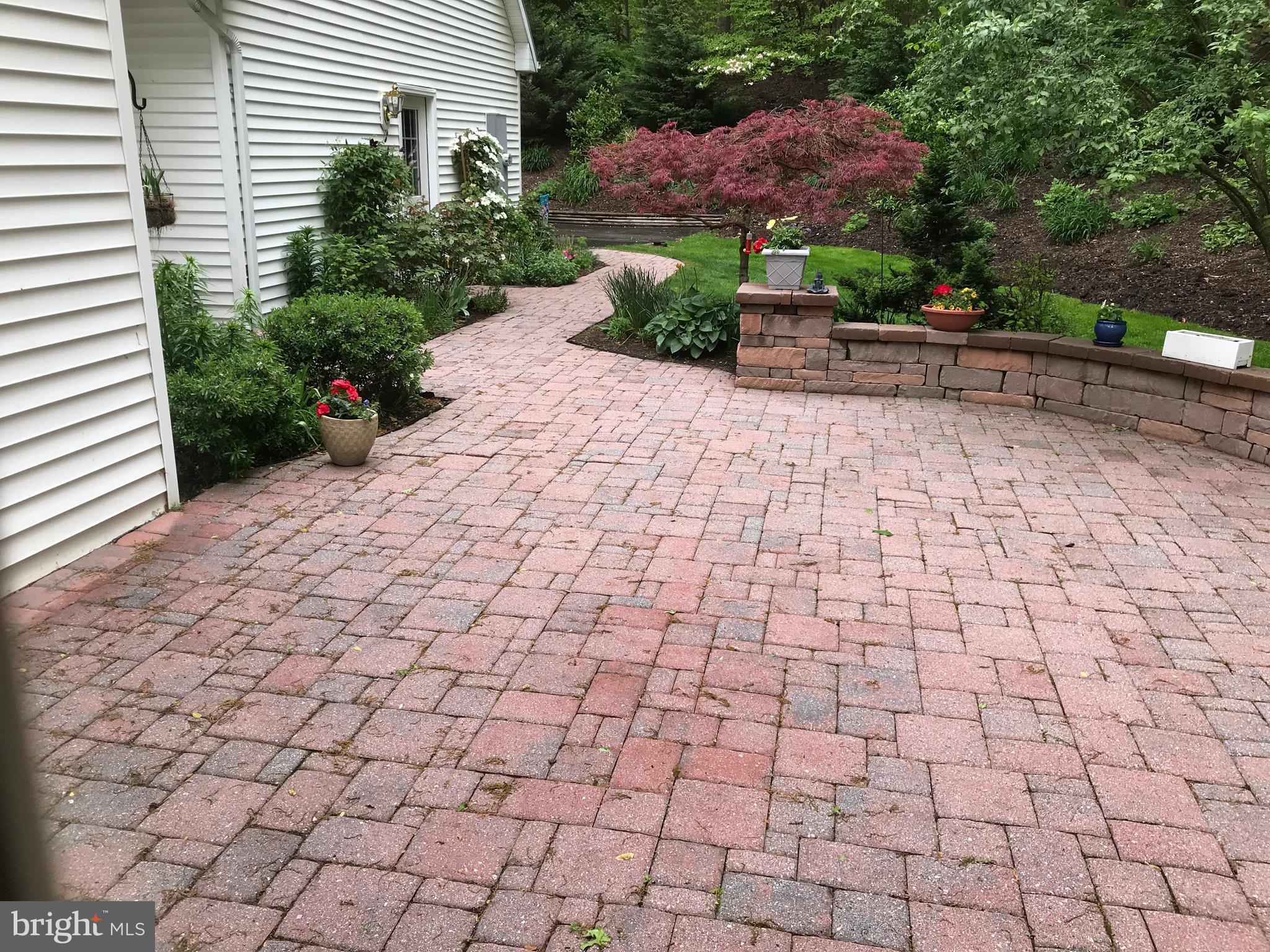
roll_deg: -2.1
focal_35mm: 28
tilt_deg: -17.0
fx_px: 1027
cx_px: 635
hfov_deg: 63.4
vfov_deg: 49.7
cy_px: 476
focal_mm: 3.99
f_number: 1.8
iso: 20
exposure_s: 1/162
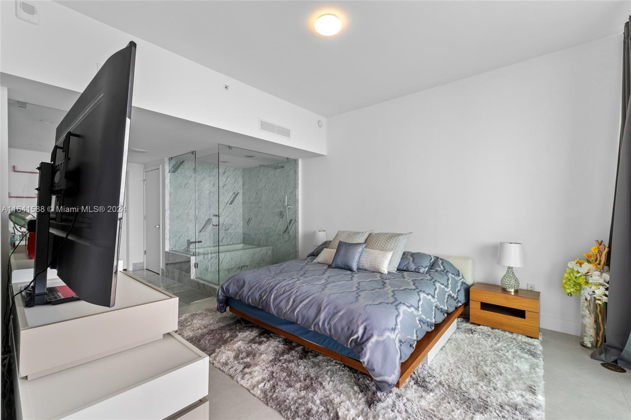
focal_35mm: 15
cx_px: 316
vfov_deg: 77.3
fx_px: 263
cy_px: 210
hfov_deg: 100.4
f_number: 9
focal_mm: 10
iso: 200
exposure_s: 1/5
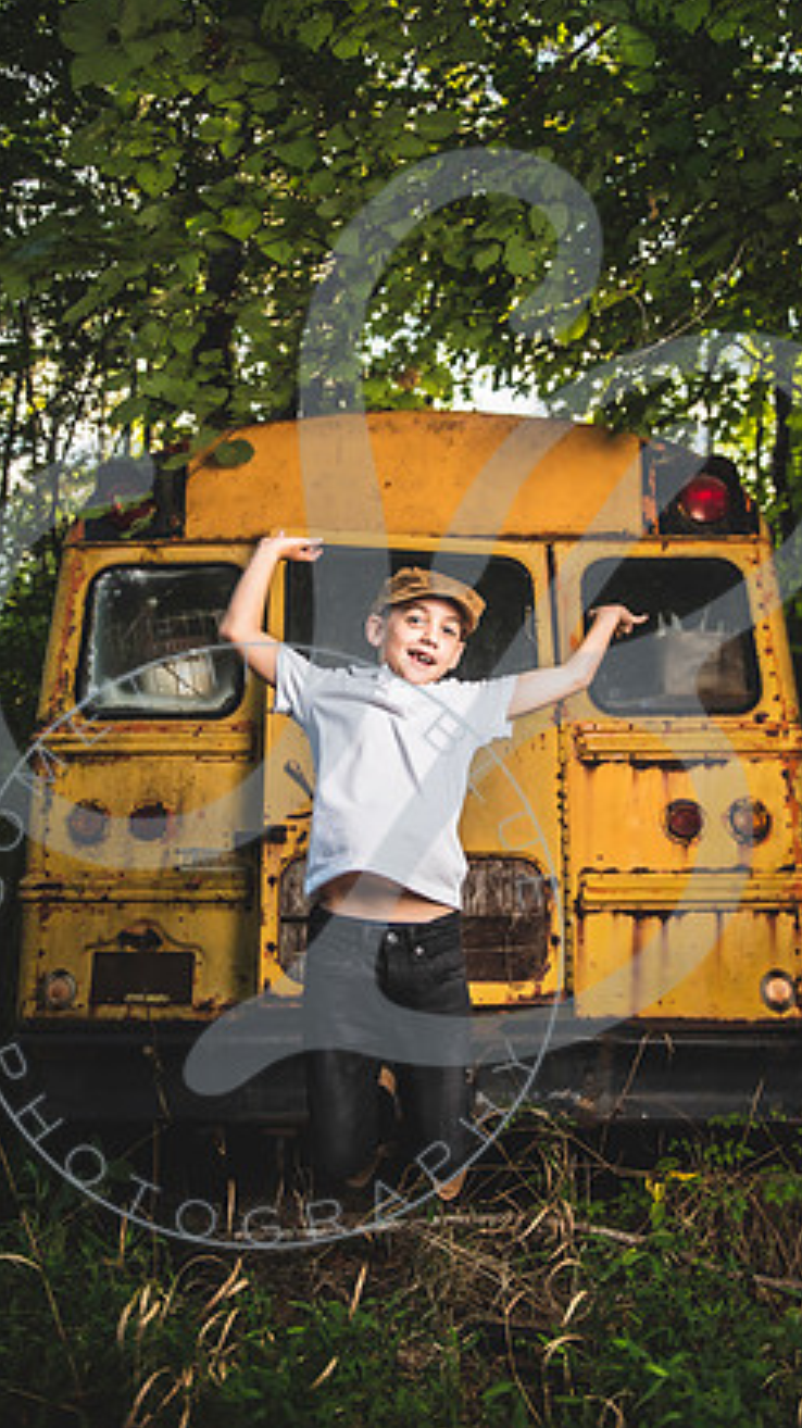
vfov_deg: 67.9
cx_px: 408
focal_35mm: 28
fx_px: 1060
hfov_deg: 41.4
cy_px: 698
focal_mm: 26
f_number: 2.8
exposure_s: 1/160
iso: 100
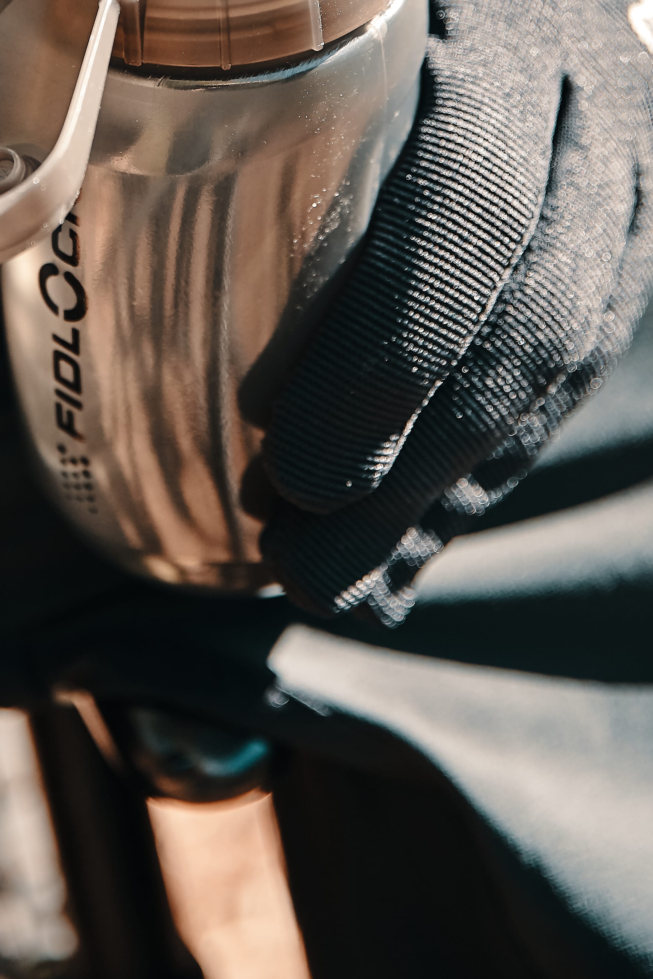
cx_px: 100
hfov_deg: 10.9
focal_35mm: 125
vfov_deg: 15.9
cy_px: -123
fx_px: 3398
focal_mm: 55
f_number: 2.8
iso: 500
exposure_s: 1/800
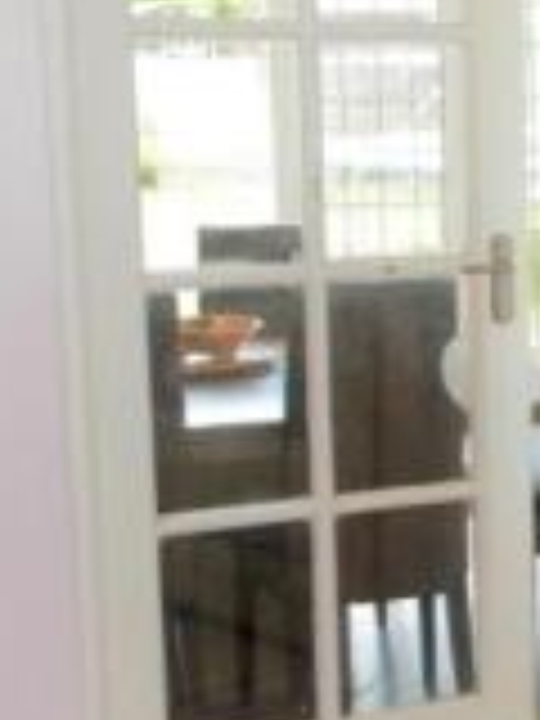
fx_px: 1893
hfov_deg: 15.1
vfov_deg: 21.5
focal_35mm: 91
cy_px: 394
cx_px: 785
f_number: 3.1
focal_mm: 4.5
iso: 100
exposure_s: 1/30
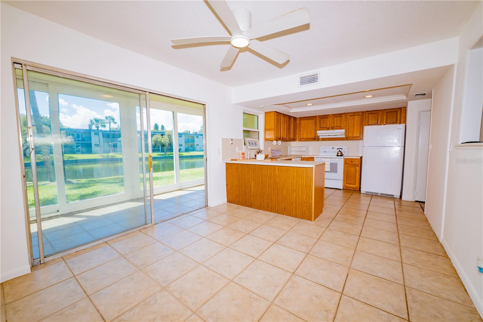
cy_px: 161
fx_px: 188
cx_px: 242
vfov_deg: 81.2
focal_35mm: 14
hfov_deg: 104.3
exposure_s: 1/50
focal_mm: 14
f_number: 9
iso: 100
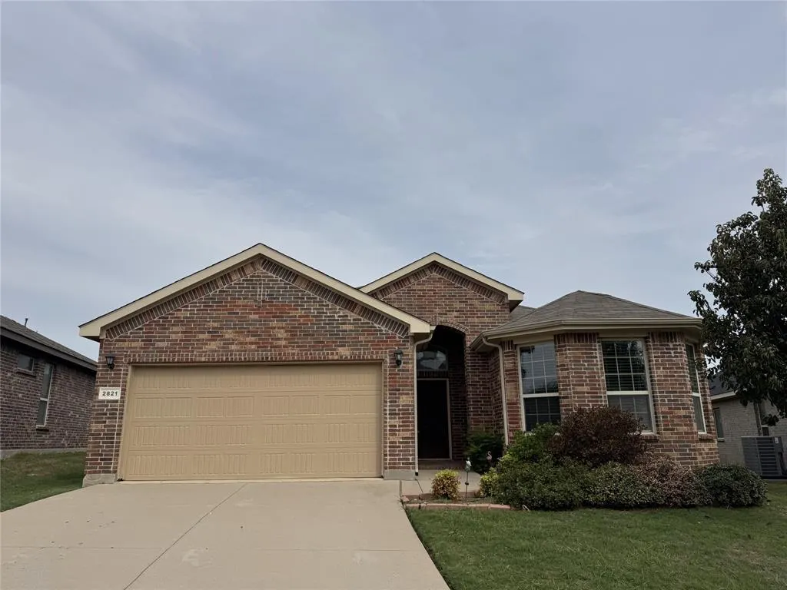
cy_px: 295
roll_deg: +0.3
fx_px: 546
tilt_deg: +12.1
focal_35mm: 24
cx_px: 394
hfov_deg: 71.6
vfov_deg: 56.8
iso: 80
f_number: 1.78
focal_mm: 6.76
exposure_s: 1/9009
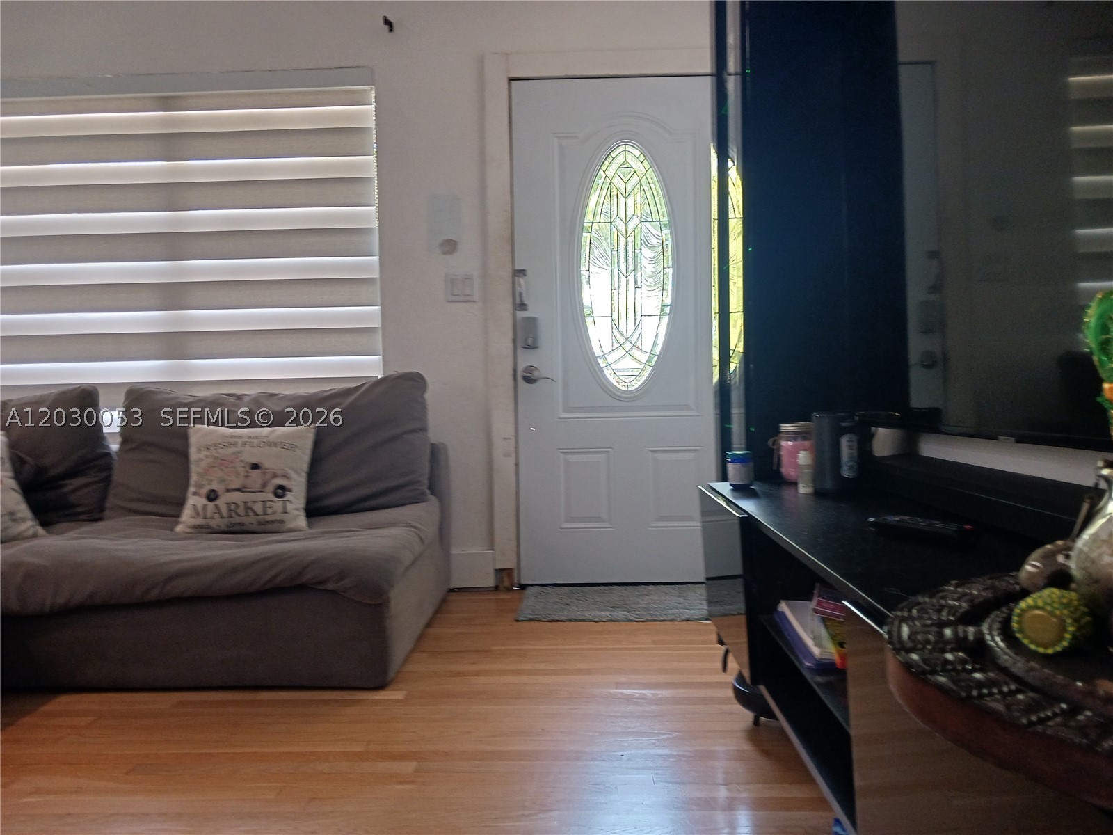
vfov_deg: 51.4
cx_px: 556
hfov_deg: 65.3
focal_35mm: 27
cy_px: 418
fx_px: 868
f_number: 1.8
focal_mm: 4
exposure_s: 1/40
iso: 200
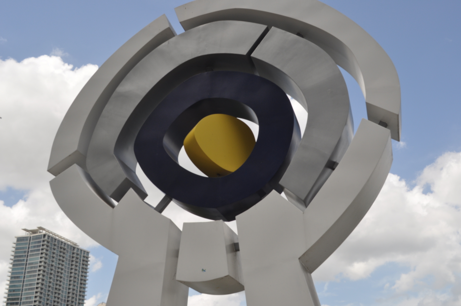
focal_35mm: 39
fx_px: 499
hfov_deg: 49.6
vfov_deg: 34.1
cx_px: 230
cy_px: 153
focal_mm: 26
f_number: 13
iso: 200
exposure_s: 1/200
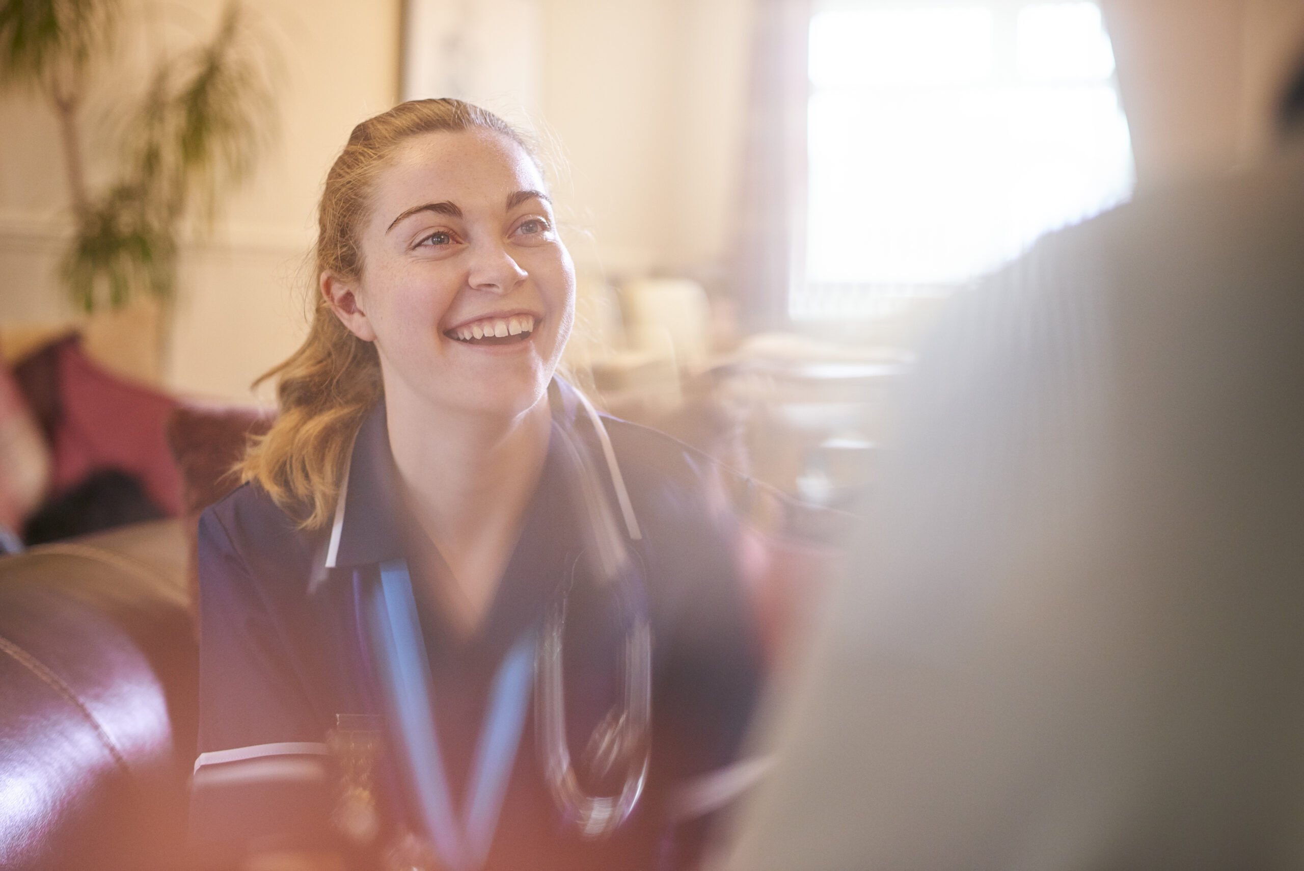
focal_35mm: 50
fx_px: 1812
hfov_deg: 39.6
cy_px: 436
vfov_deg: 27.0
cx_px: 652
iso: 1000
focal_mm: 50
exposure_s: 1/200
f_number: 2.8
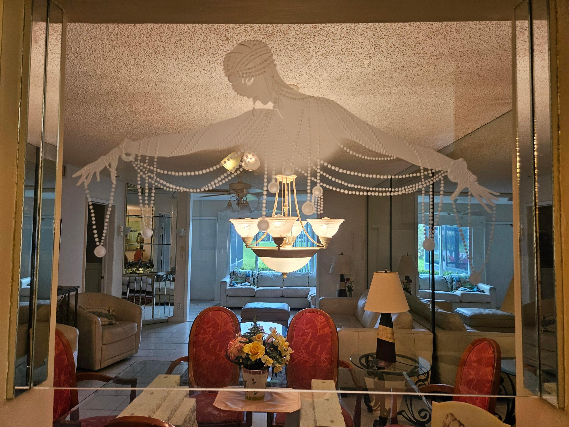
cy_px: 214
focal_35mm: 23
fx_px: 378
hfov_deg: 73.9
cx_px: 284
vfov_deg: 58.9
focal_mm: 5.4
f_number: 1.8
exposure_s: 1/120
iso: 125
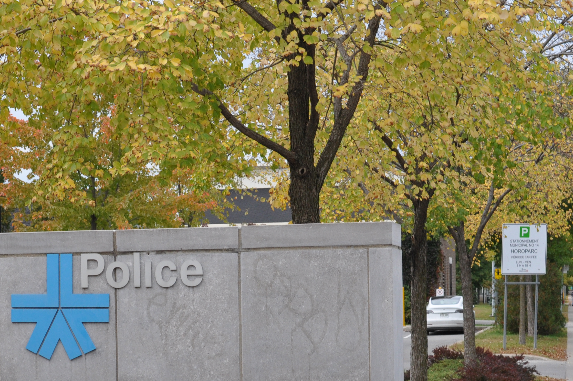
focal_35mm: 96
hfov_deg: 21.2
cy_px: 316
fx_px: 1525
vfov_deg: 14.1
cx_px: 209
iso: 400
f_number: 8
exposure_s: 1/250
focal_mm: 35
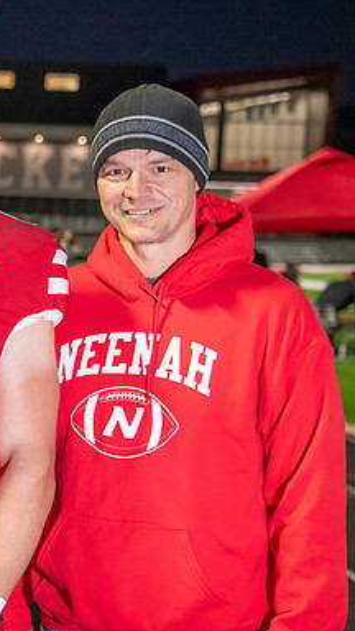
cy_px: 316
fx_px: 1908
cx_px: -87
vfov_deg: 18.8
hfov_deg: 10.4
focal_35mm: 114
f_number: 5.6
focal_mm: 72
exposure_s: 1/160
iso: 5000
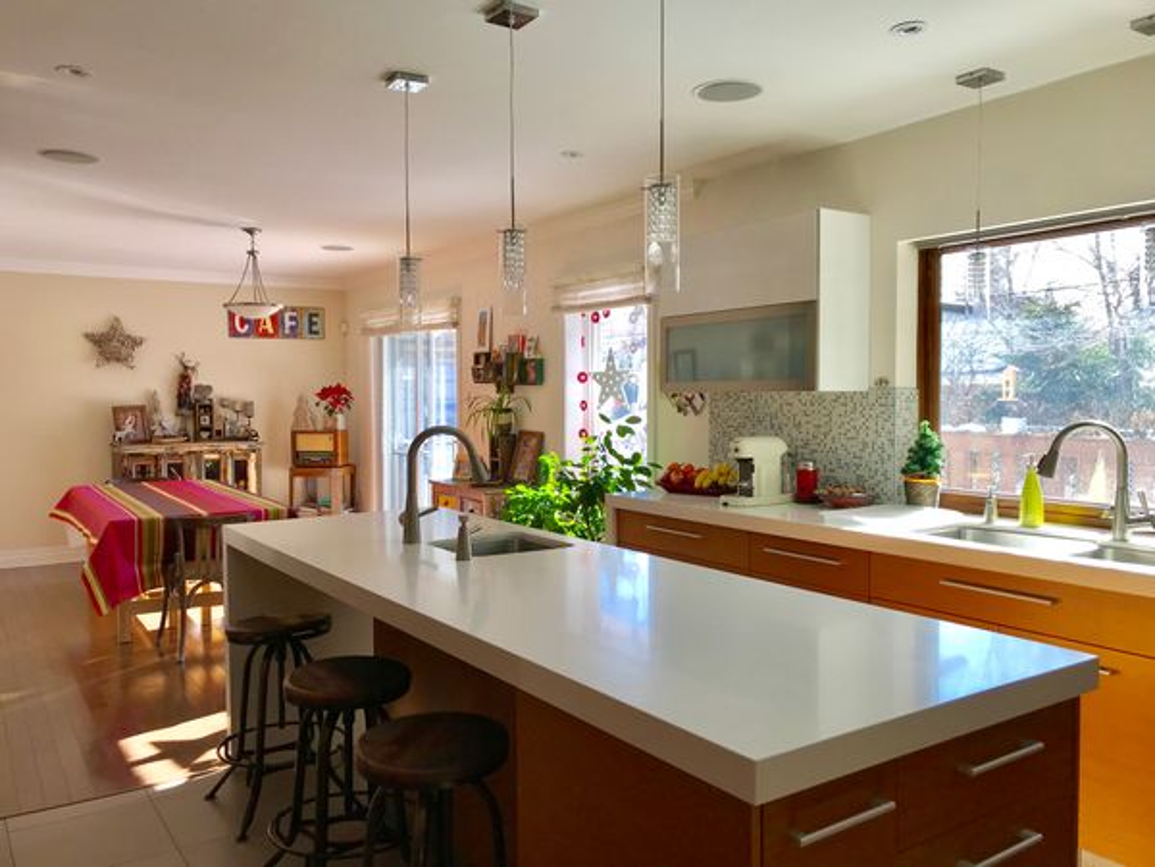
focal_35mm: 28
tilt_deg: -1.1
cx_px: 578
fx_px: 934
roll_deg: -0.4
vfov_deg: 49.7
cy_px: 434
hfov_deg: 63.4
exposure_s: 1/169
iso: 20
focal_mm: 3.99
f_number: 1.8
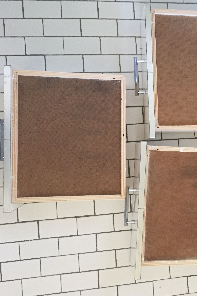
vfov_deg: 47.4
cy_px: 147
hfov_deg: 31.0
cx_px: 182
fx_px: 336
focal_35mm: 41
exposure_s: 1/25
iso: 250
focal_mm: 4.15
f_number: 2.2
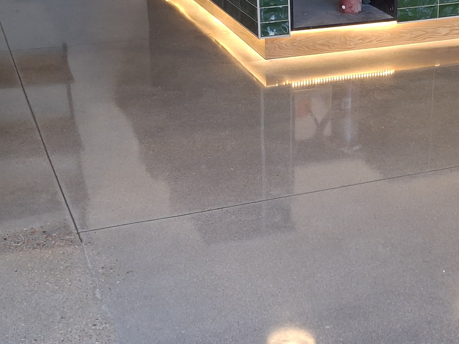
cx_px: 343
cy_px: 202
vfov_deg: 22.2
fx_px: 875
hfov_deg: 28.9
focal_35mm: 66
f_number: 1.8
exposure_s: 1/120
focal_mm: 4.69
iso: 200
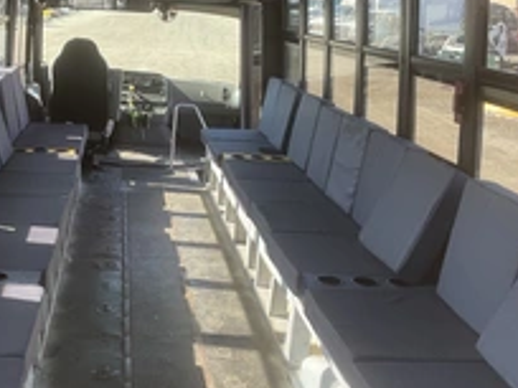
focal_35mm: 57
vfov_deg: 25.7
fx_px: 853
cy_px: 193
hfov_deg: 33.6
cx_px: 190
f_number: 1.8
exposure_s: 1/122
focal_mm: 3
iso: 50
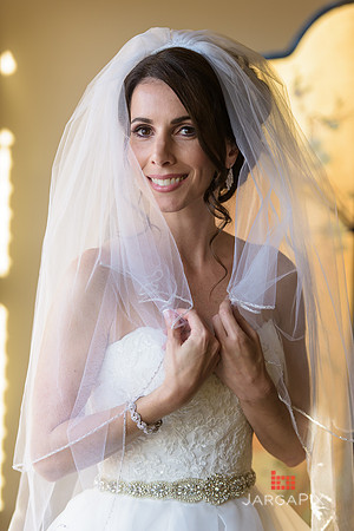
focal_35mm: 120
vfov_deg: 17.1
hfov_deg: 11.4
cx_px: 177
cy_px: 266
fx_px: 1770
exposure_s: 1/200
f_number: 3.2
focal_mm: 120
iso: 320
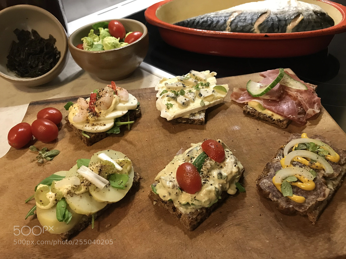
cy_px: 130
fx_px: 280
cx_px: 173
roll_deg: +6.0
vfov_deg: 49.7
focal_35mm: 28
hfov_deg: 63.4
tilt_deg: -41.3
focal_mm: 3.99
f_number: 1.8
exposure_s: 1/17
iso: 64
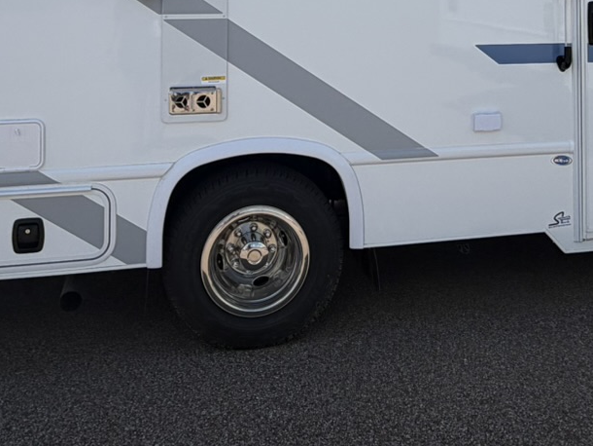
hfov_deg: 40.2
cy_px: -53
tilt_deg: +1.6
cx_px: 356
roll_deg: +0.4
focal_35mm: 47
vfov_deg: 28.0
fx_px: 805
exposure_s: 1/942
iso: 20
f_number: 2.2
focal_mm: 2.22
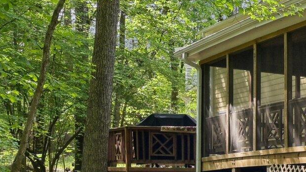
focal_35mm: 73
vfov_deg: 15.9
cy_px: -30
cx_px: 459
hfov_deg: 23.3
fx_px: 592
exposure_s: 1/60
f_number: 9
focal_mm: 21
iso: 200
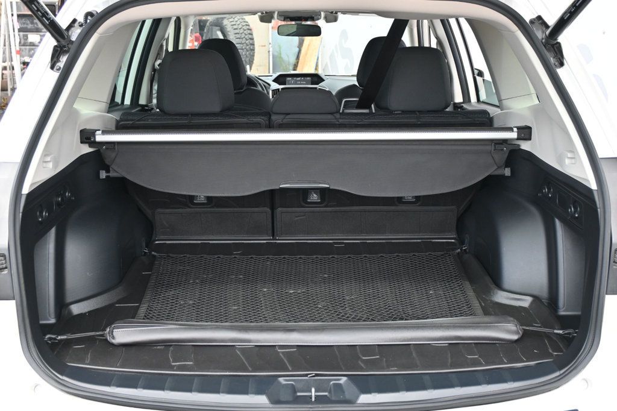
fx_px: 720
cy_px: 206
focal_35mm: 42
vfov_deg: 31.9
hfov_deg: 46.4
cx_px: 308
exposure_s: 1/200
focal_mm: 28
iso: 400
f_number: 4.5
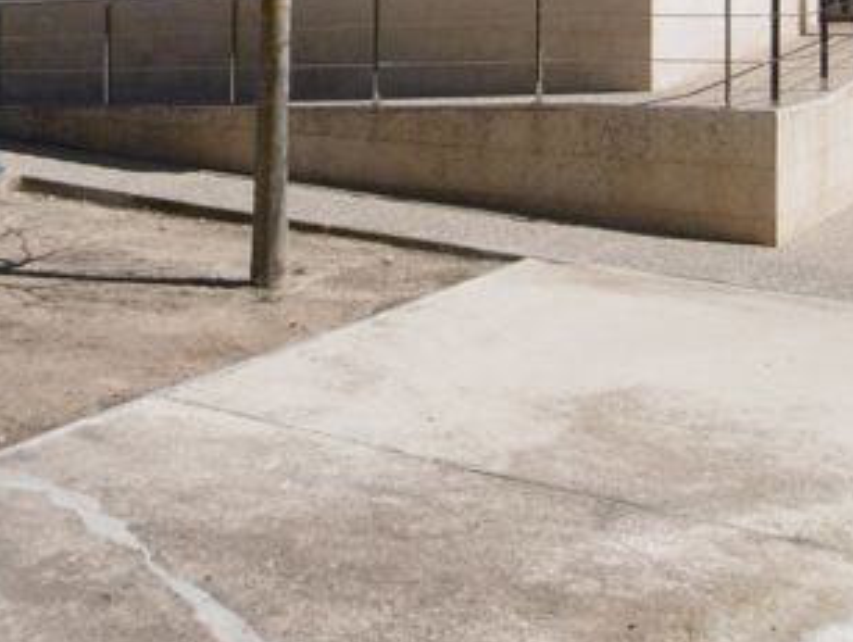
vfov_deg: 25.0
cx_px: 332
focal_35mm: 55
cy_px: -36
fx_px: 1357
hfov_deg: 34.8
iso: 100
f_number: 7.8
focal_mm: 4.3
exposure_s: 1/320
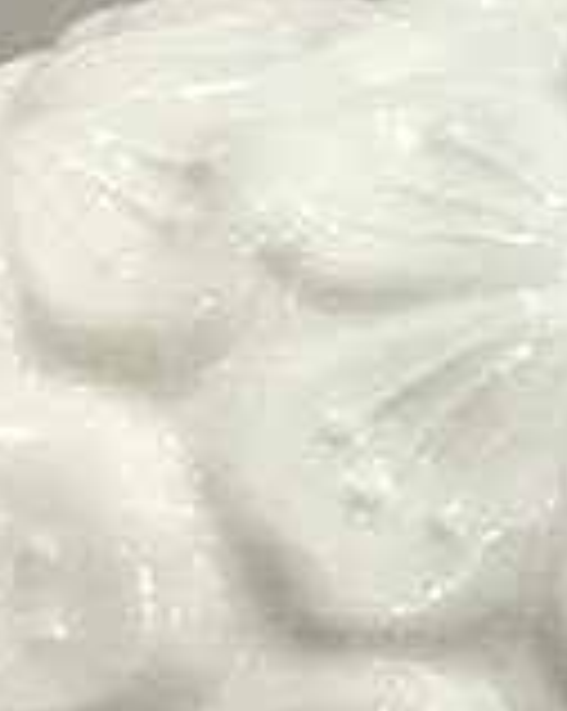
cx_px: 1174
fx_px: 4834
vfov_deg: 8.4
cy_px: 428
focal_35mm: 230
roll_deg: -0.2
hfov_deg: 6.5
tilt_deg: -18.7
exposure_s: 1/33
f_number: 2.4
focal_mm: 3.3
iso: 64
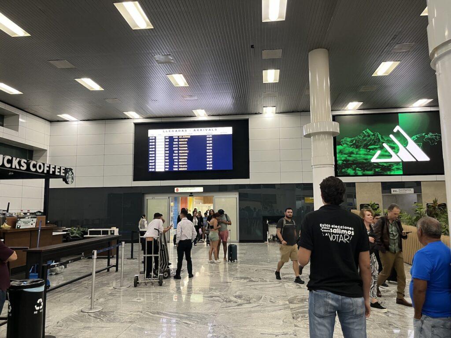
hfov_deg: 67.3
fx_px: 339
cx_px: 226
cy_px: 169
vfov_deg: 53.1
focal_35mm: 26
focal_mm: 5.1
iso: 125
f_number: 1.6
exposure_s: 1/60
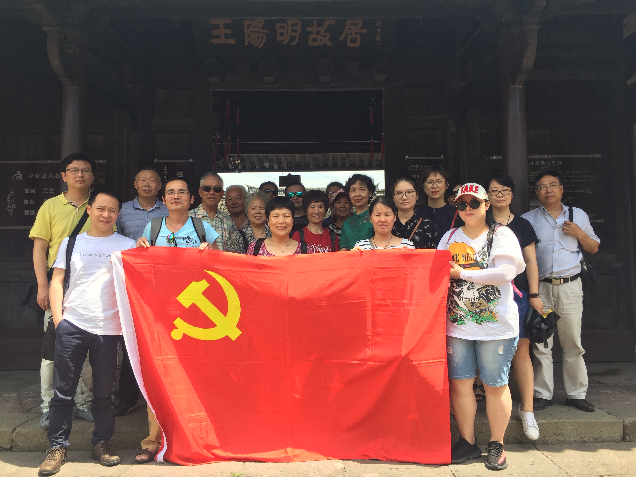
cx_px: 318
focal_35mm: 29
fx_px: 533
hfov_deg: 61.7
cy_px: 238
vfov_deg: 48.2
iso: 32
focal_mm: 4.15
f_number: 2.2
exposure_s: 1/520
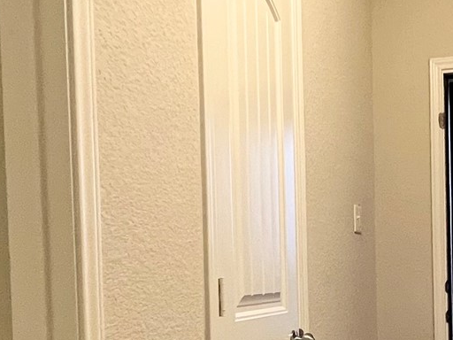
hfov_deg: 35.7
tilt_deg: -2.1
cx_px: 358
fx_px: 680
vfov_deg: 27.1
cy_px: 303
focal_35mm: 52
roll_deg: +1.1
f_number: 1.8
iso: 400
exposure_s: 1/60
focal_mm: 1.57
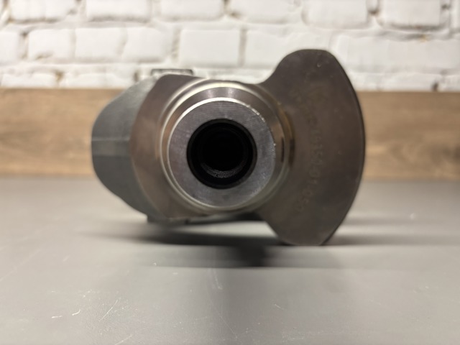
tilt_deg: -4.1
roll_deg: -0.5
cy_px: 172
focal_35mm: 26
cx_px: 230
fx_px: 346
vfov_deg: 53.1
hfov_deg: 67.3
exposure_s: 1/33
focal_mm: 5.96
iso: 500
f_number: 1.6
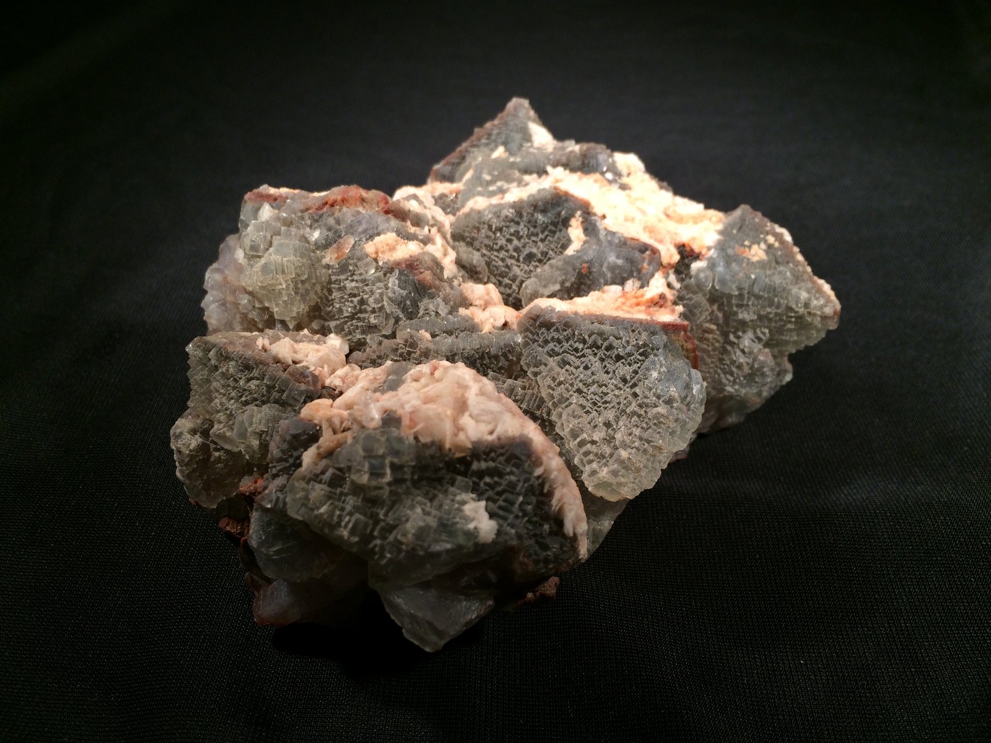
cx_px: 496
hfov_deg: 61.7
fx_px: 830
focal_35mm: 29
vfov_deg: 48.2
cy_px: 372
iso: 50
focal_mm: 4.15
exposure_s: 1/120
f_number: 2.2
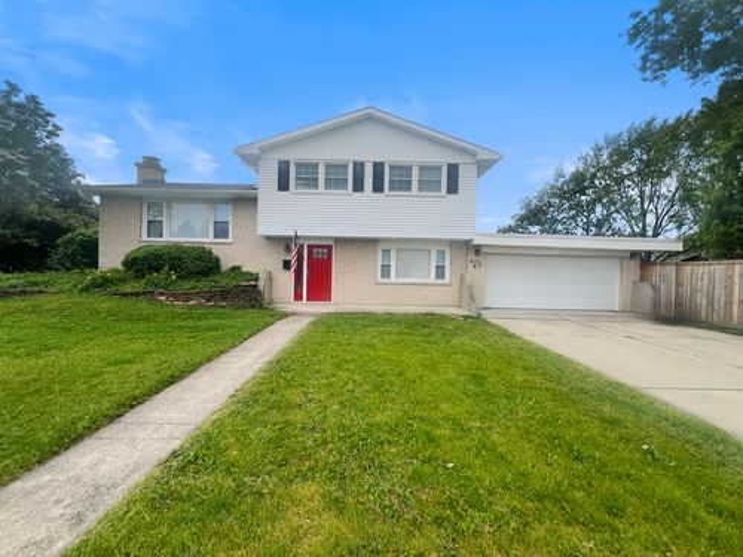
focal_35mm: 13
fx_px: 279
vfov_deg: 89.9
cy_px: 278
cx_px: 372
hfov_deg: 106.2
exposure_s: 1/834
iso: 32
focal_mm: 1.57
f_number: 1.8
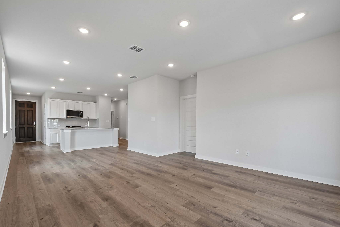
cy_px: 114
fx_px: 142
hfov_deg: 100.4
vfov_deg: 77.3
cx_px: 170
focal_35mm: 15
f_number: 8
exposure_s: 1/60
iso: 400
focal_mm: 10
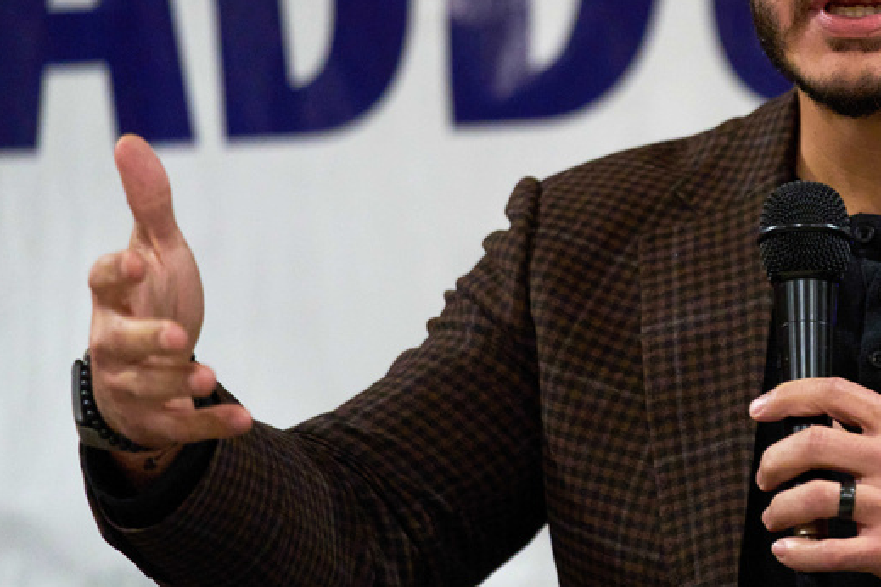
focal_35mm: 347
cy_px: 164
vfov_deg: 4.0
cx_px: 750
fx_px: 8491
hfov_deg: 5.9
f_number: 2.8
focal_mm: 176
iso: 5000
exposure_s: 1/160
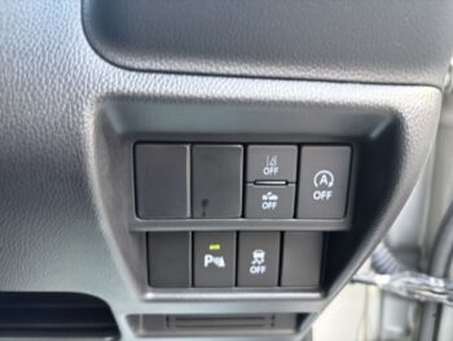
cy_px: 170
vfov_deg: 53.1
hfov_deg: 67.3
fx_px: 340
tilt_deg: -16.3
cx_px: 226
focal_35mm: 26
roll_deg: -0.3
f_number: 1.6
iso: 320
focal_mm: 5.96
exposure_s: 1/60
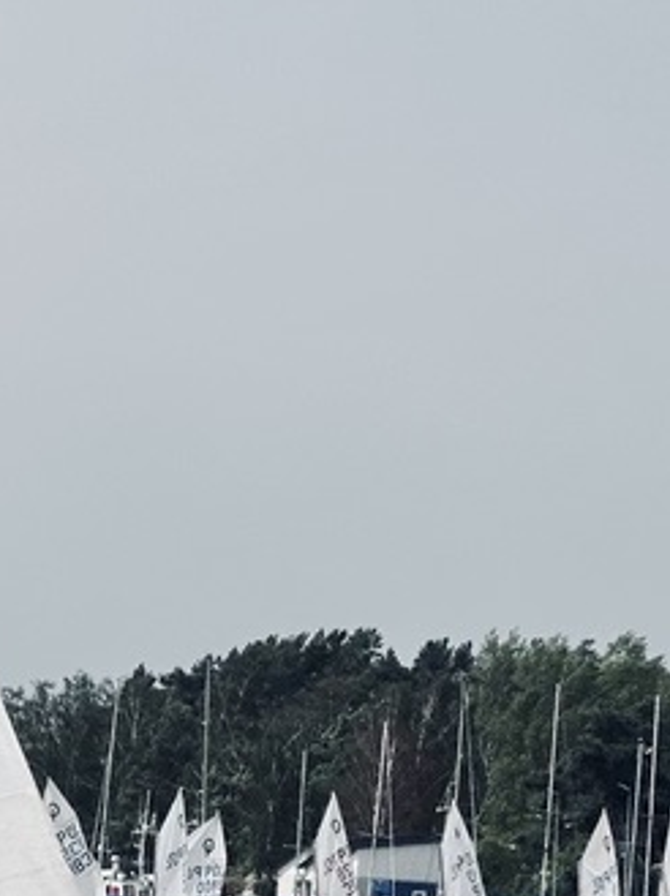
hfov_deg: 6.2
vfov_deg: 8.2
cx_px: 193
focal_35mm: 240
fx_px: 6206
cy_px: 711
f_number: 2.8
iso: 32
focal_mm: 9
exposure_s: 1/1357
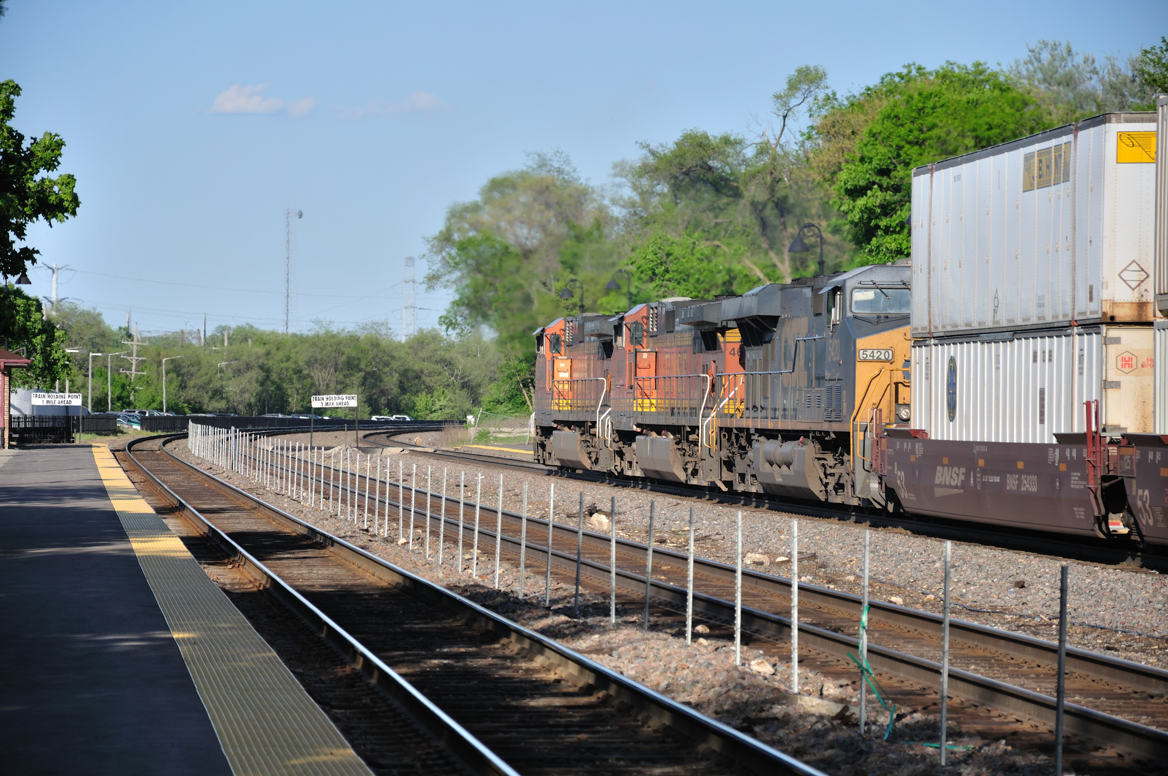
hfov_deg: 13.1
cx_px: 584
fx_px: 5104
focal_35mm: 158
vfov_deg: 8.7
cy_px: 388
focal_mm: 105
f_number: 5.6
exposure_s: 1/160
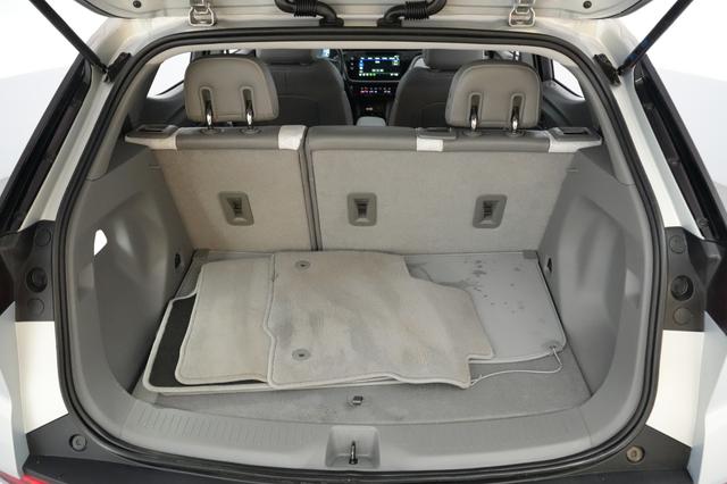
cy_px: 242
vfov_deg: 46.4
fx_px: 565
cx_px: 364
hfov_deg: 65.5
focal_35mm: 28
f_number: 4
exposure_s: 1/160
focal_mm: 28
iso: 12800
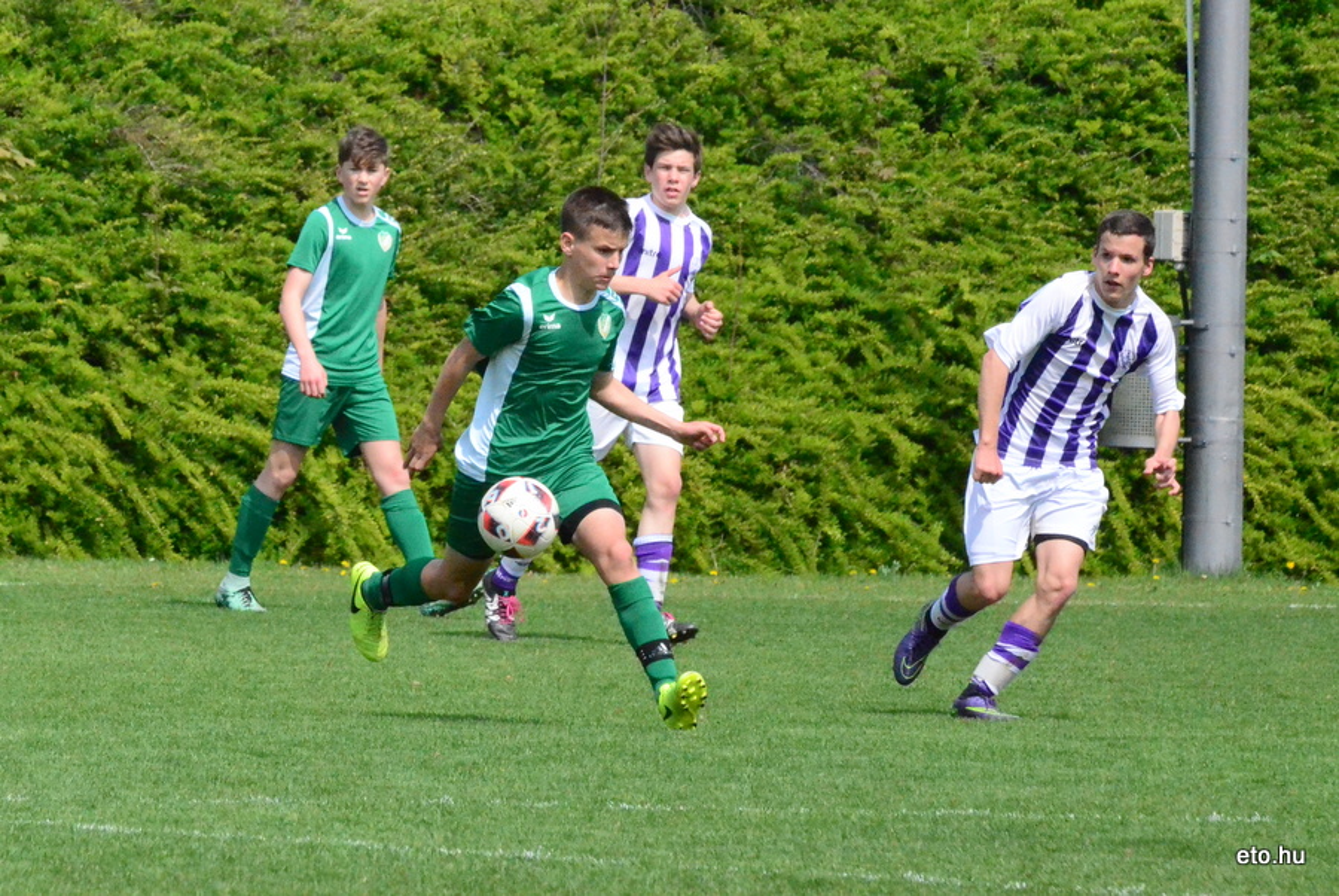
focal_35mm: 450
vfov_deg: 3.1
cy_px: 448
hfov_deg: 4.6
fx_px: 16753
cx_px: 670
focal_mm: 300
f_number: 13
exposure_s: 1/8000
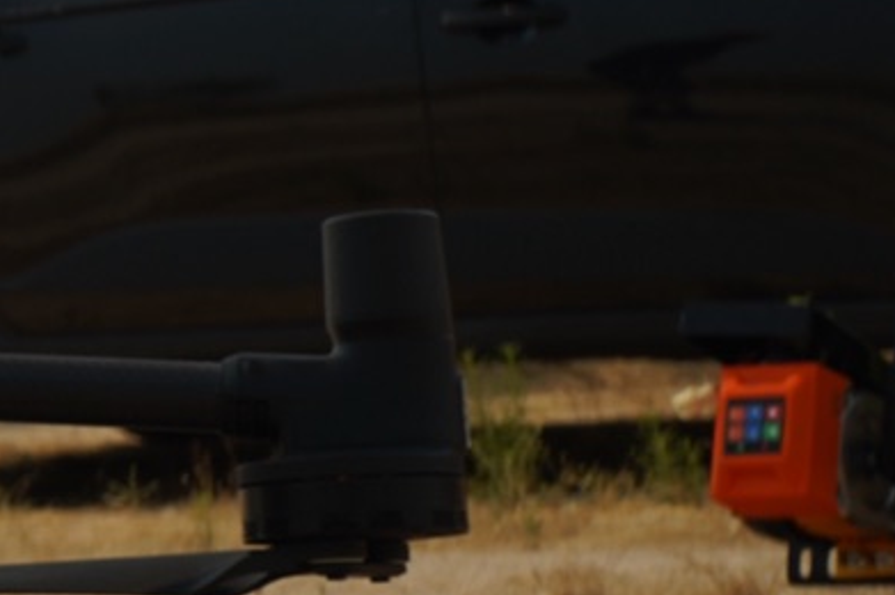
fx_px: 4893
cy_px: 229
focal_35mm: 197
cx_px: -1515
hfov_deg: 9.0
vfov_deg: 7.0
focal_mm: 35
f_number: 8
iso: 100
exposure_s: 1/320
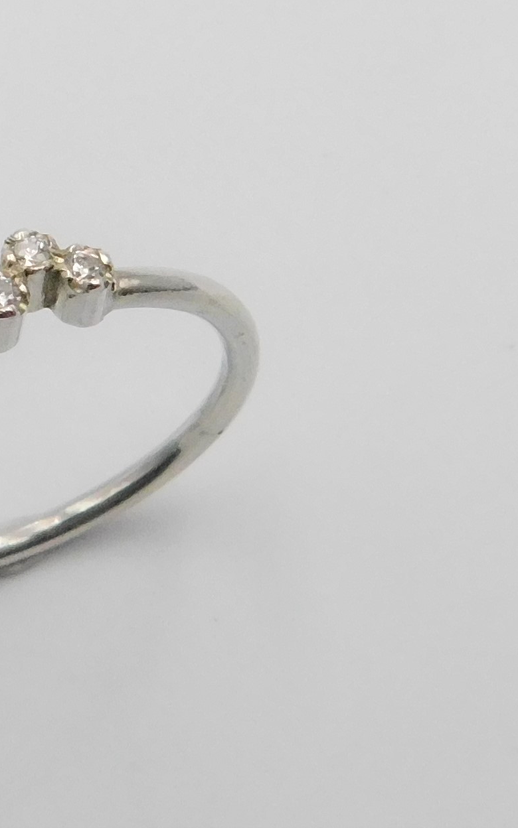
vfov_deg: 58.1
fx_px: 745
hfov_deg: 34.8
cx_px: 1
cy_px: 409
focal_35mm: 33
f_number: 3
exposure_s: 1/1500
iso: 400
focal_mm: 4
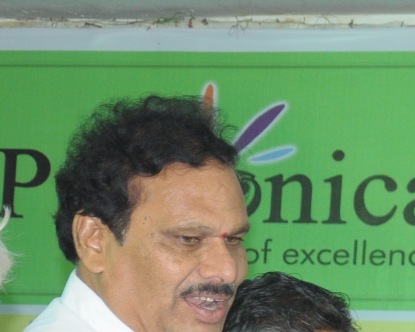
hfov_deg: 6.7
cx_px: 767
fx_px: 3464
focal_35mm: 282
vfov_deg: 5.4
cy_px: 671
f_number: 5.6
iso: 500
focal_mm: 38
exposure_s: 1/125
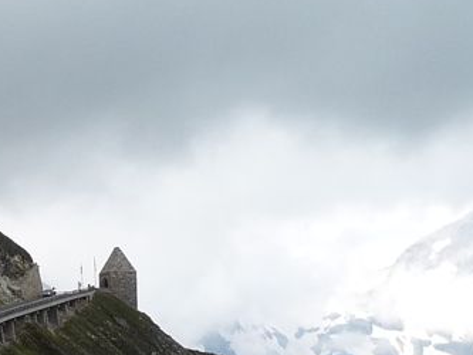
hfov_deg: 15.7
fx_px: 1681
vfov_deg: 11.9
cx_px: -14
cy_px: 378
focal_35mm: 123
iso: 100
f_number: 3.4
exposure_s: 1/500
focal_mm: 5
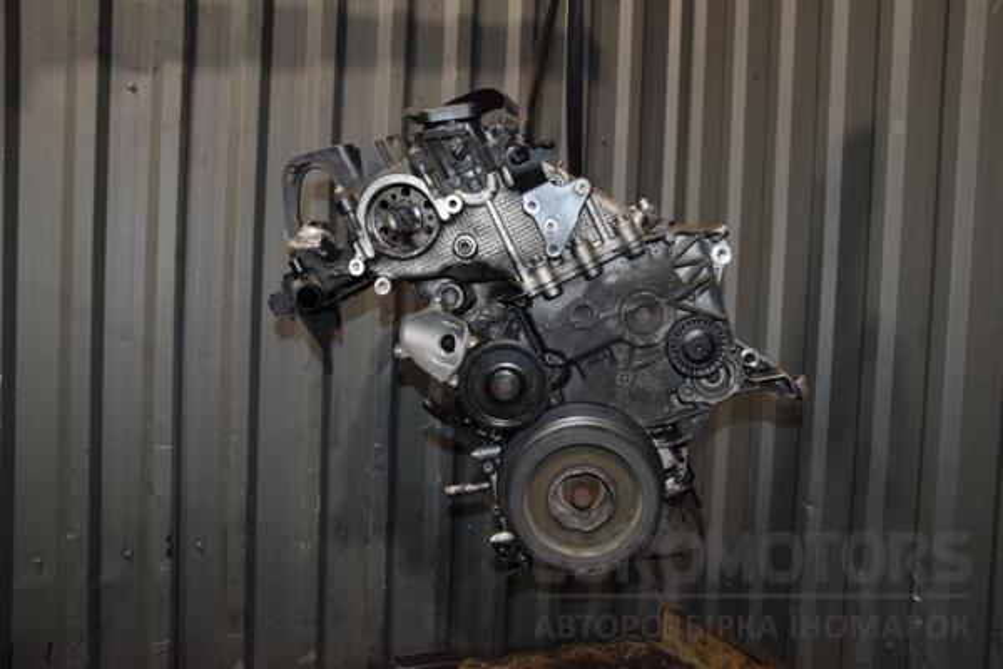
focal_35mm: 32
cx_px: 502
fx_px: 878
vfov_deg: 41.7
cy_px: 334
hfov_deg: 59.5
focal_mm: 21
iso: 800
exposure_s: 1/60
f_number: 5
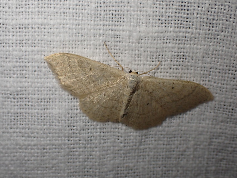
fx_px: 342
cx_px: 118
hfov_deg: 38.2
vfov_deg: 29.1
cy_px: 89
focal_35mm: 50
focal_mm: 9.01
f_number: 4.5
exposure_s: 1/200
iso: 320
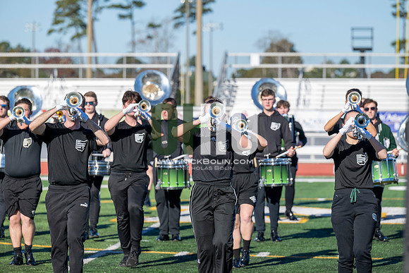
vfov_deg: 7.2
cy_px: 136
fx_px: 2159
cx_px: 204
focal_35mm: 190
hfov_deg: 10.8
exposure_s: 1/2000
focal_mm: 190
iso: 320
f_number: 5
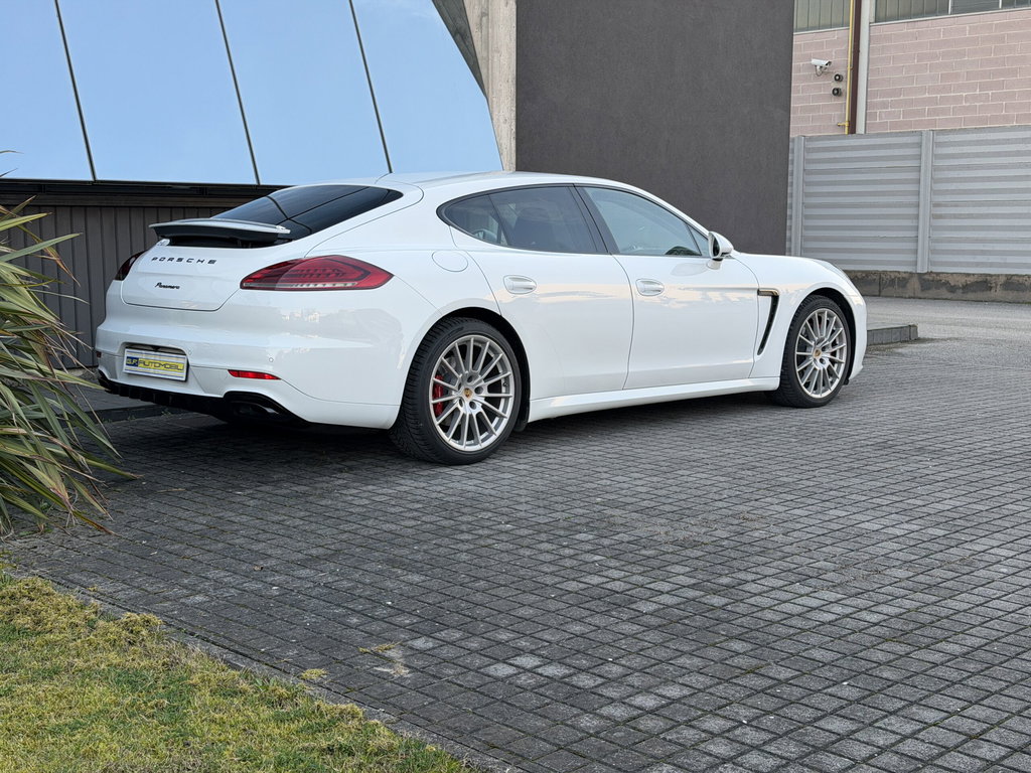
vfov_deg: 30.3
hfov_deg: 39.7
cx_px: 516
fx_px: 1430
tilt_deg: -7.4
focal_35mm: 48
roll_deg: -0.2
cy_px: 386
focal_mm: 6.76
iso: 64
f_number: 1.78
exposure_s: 1/418
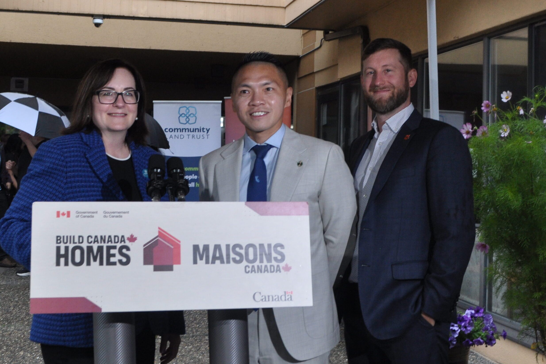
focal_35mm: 30
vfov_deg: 43.6
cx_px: 273
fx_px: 455
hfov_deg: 61.9
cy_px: 182
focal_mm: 20
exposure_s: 1/100
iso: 640
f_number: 6.3
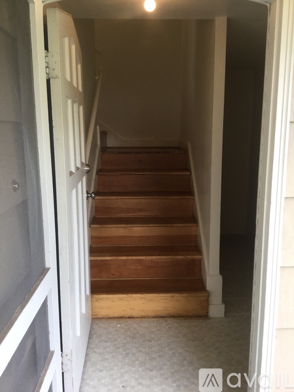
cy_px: 196
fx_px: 351
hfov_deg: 45.4
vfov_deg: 58.4
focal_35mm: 31
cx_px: 147
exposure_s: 1/60
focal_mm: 3.3
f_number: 2.4
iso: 32
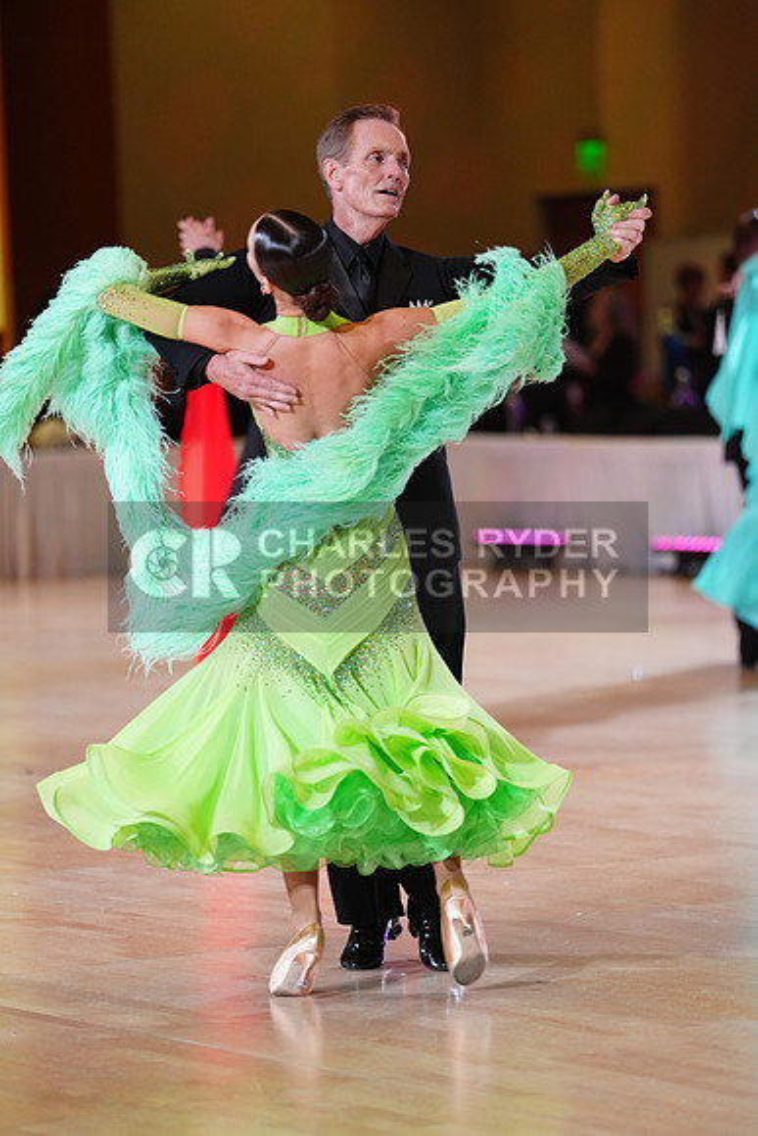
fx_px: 5302
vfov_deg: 12.2
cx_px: 379
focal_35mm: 168
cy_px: 568
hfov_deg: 8.2
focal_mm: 168
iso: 2000
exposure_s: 1/400
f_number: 2.8
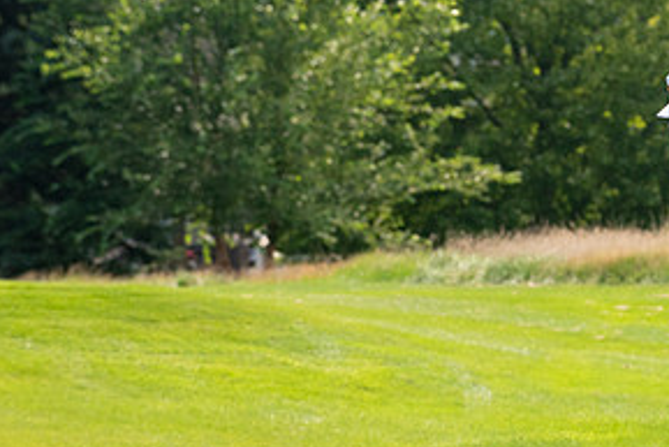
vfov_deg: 3.0
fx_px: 8571
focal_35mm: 461
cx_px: 593
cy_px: 261
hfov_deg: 4.5
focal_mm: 200
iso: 250
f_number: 5
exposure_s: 1/2500
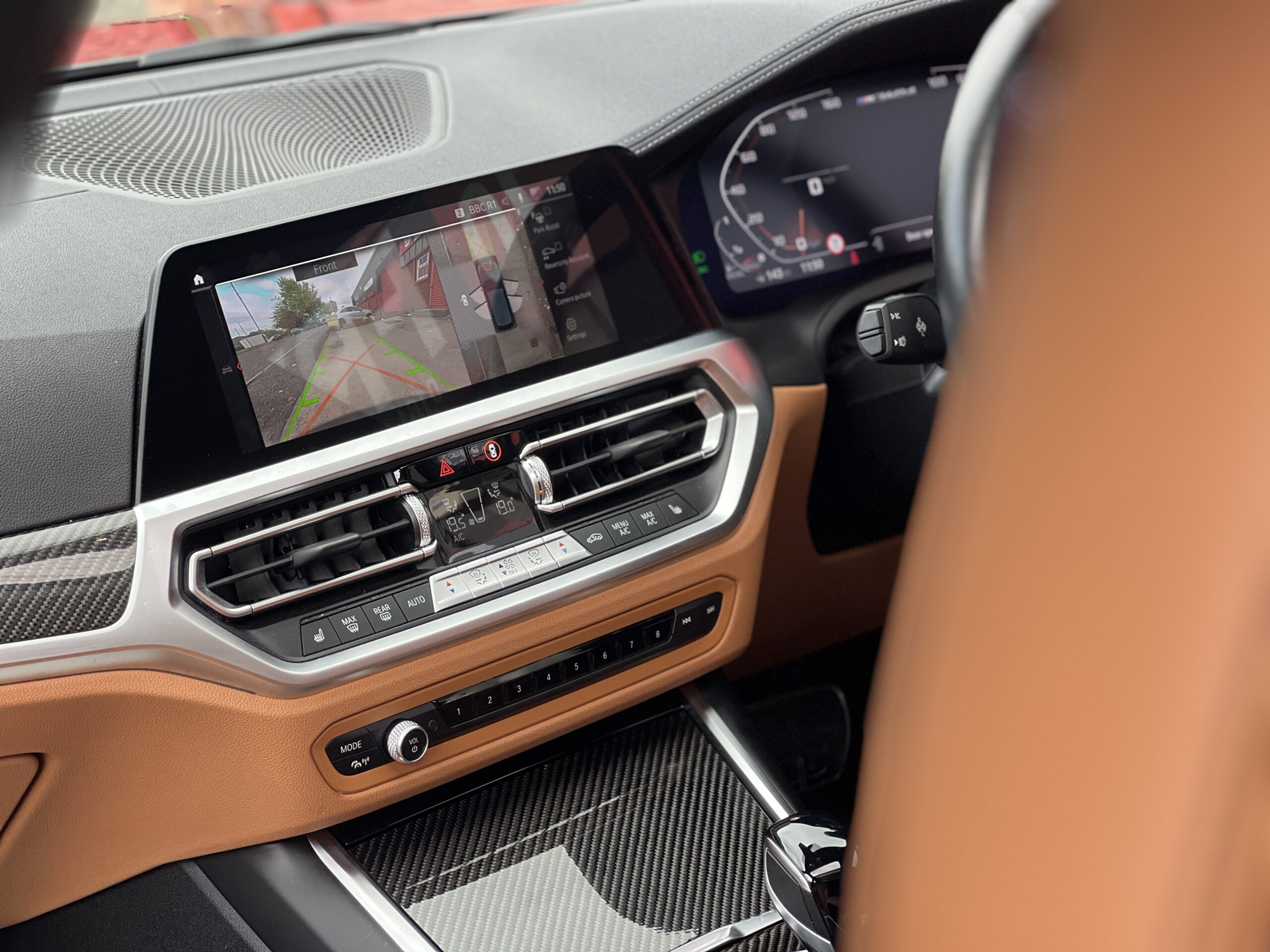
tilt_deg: -14.9
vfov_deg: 19.1
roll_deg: -0.4
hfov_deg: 25.3
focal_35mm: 77
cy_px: 476
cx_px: 635
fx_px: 2825
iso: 64
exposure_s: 1/121
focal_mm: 9
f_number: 2.8
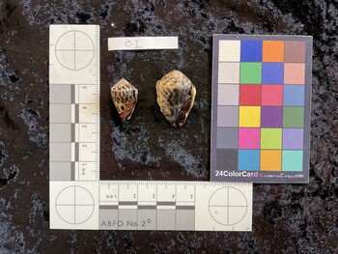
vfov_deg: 48.3
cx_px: 169
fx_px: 283
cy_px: 127
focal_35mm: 29
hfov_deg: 61.6
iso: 40
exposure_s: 1/60
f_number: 1.8
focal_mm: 3
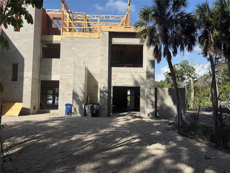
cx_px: 115
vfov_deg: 56.8
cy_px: 86
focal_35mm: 24
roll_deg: -1.2
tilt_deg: +4.2
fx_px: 159
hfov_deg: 71.6
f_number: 1.78
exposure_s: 1/4975
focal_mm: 6.76
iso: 80
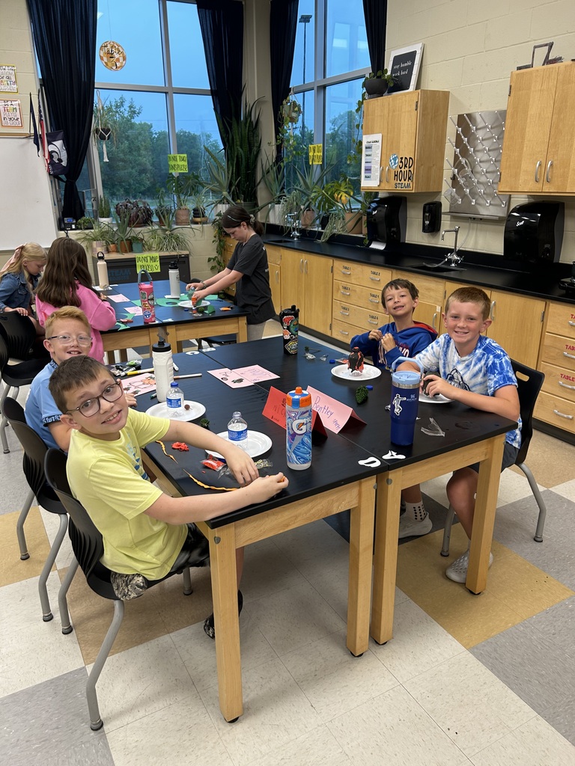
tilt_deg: -19.9
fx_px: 576
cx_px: 288
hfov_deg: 53.1
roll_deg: +0.8
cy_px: 383
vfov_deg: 67.3
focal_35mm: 26
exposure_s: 1/60
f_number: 1.5
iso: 64
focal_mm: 5.7
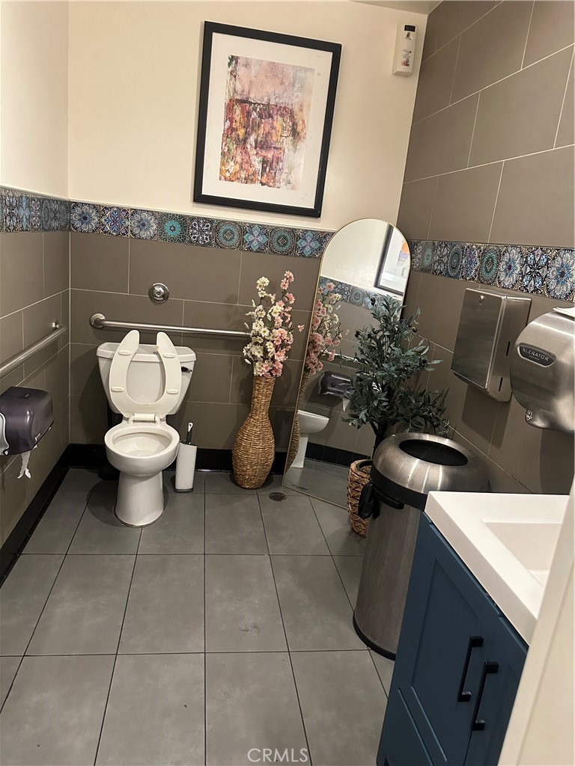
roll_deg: -6.3
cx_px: 288
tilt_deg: -14.2
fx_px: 532
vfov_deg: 71.6
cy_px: 383
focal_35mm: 24
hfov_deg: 56.8
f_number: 1.78
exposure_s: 1/60
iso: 800
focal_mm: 6.86
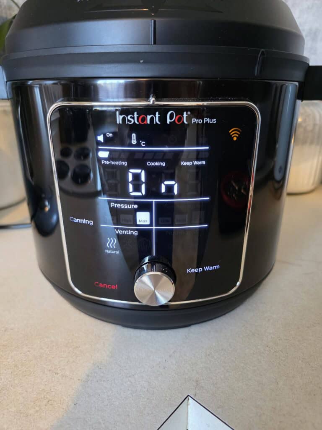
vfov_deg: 73.9
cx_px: 161
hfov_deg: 58.9
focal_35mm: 23
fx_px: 285
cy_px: 215
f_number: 1.7
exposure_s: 1/100
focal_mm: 6.3
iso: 1250
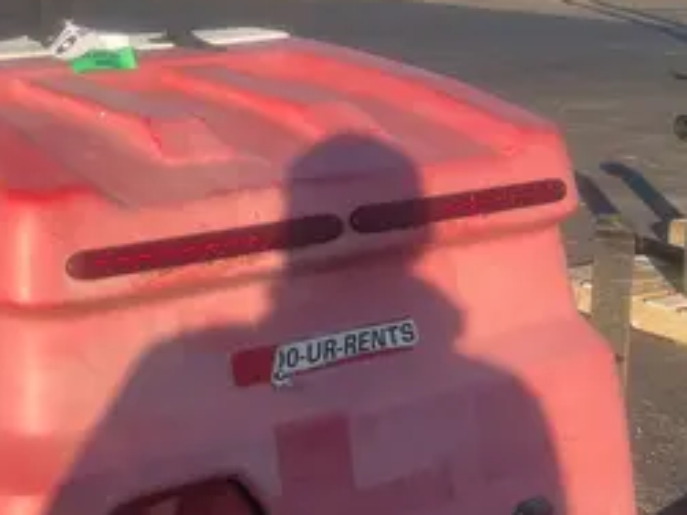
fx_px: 1508
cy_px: 152
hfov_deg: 25.0
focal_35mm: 76
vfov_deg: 19.3
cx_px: 82
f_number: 1.6
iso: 50
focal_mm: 5.1
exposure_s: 1/2967
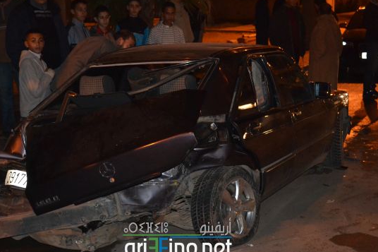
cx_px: 179
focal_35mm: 68
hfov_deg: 29.7
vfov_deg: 20.0
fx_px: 714
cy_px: 142
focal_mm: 38
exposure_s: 1/60
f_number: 5
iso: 3200
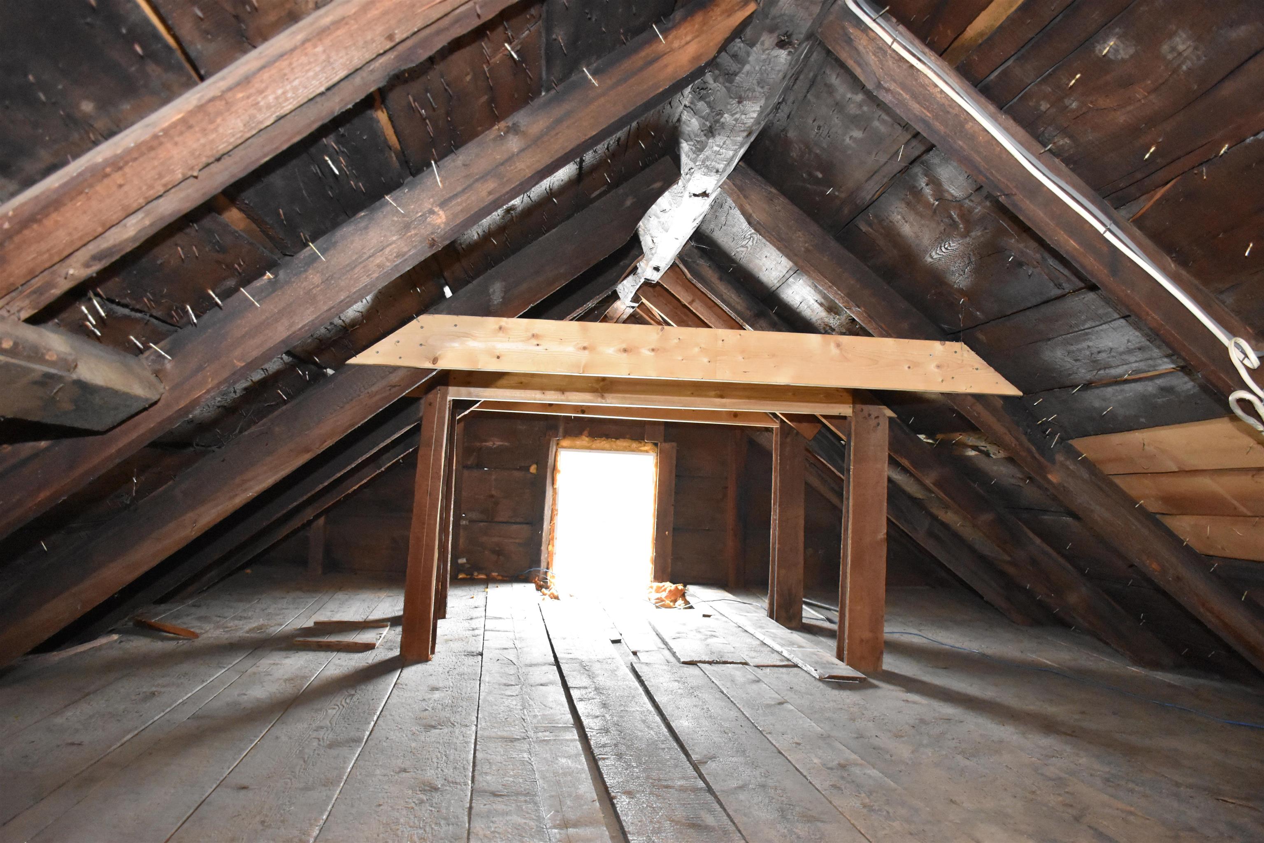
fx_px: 1053
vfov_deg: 43.6
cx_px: 632
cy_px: 422
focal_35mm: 30
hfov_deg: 61.9
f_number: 4
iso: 6400
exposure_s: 1/60
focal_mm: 20
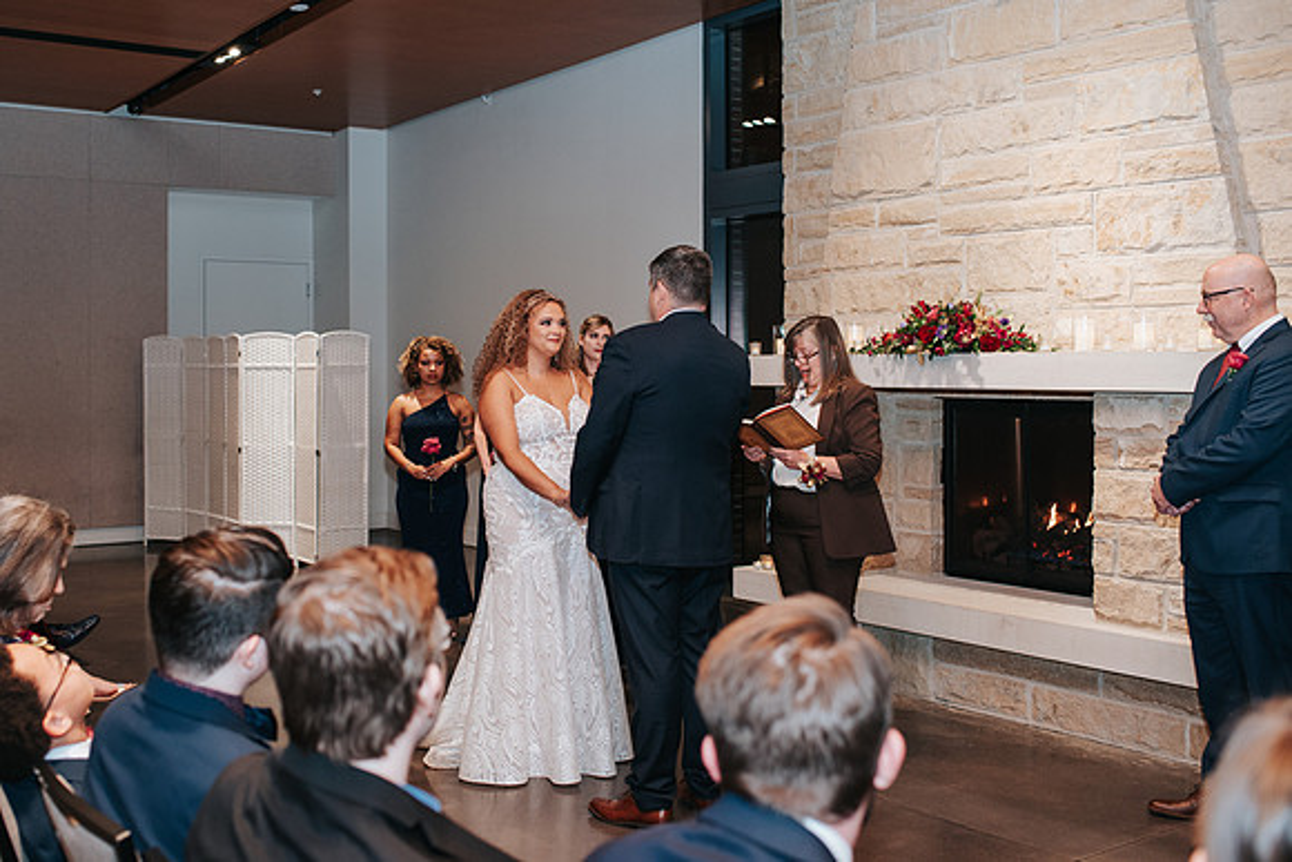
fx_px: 1434
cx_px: 555
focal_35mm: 40
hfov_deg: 48.4
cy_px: 370
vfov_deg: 33.4
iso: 1000
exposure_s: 1/200
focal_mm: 35
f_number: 2.8
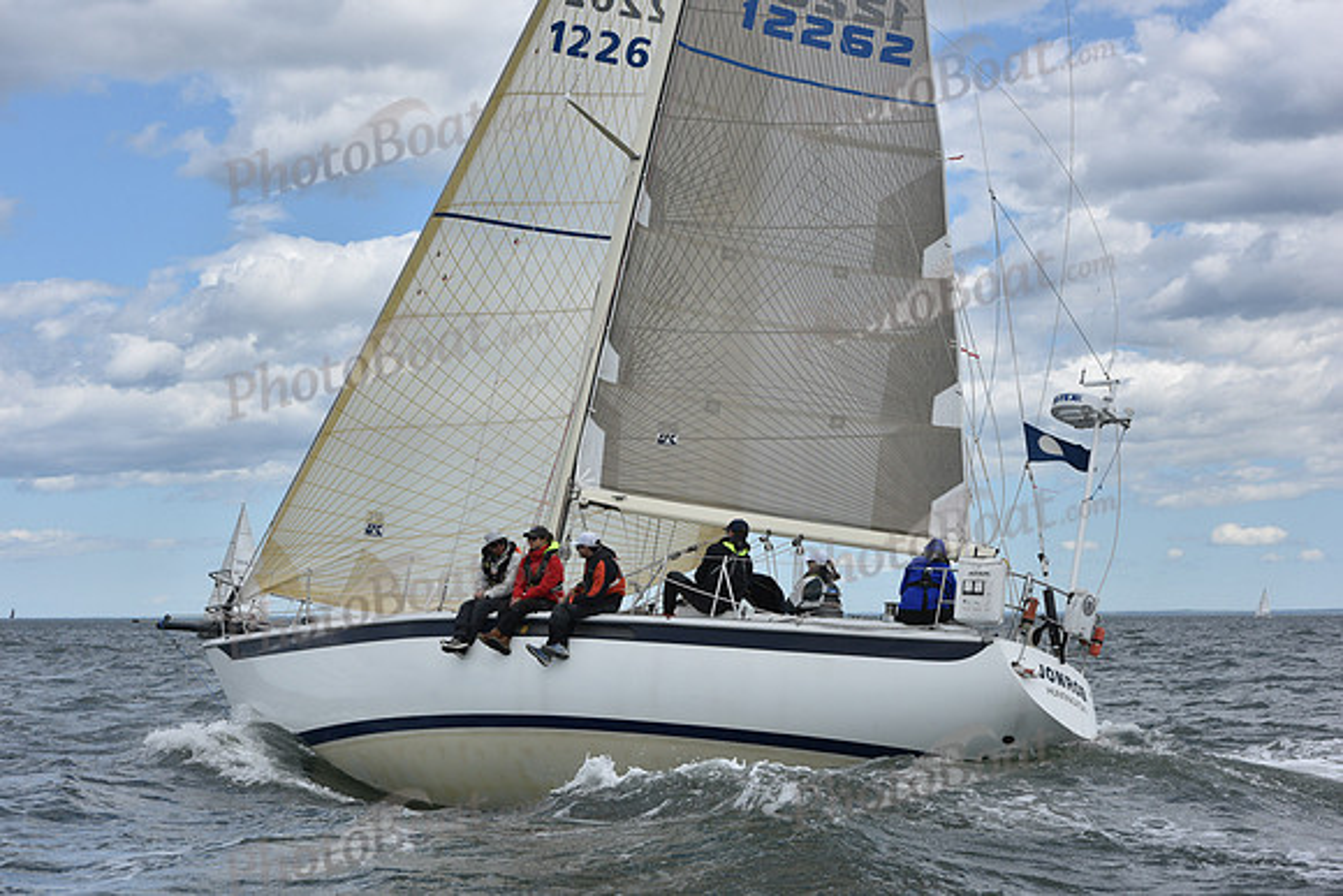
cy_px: 448
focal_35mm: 70
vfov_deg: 19.5
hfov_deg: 28.8
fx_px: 2612
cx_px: 672
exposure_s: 1/1250
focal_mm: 70
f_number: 8
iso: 320
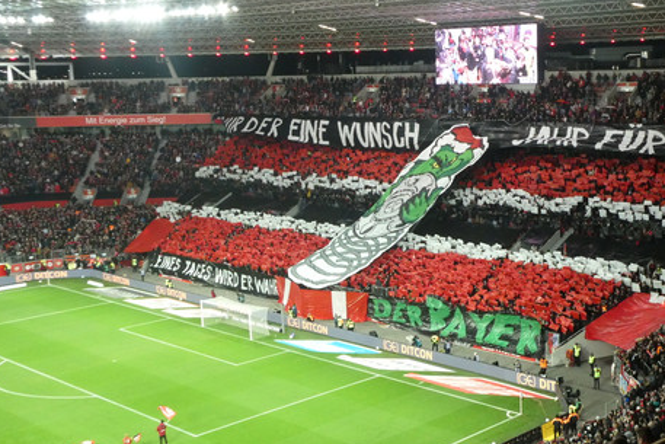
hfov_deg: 38.4
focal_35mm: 51
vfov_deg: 26.5
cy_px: 227
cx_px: 448
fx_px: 942
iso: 640
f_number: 3.7
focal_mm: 6.3
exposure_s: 1/80
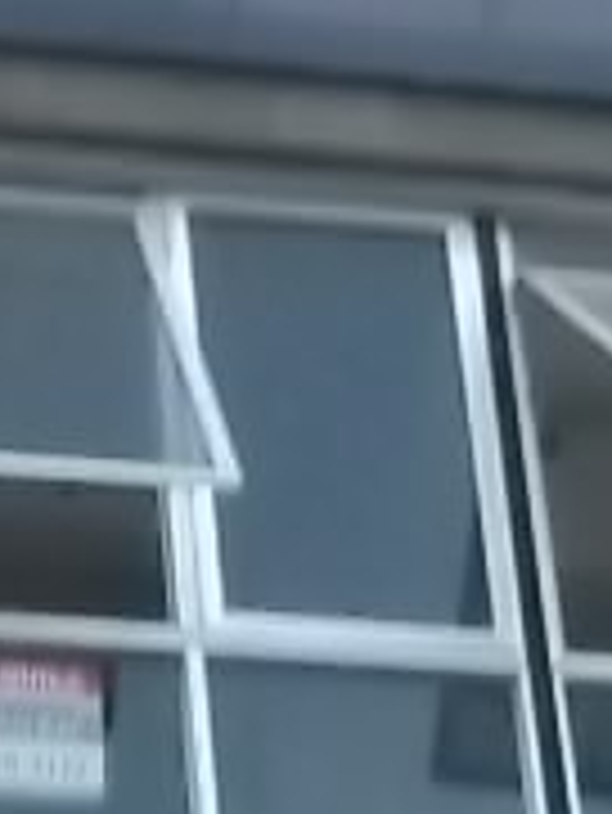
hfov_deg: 5.8
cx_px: -238
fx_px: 5980
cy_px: -189
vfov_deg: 7.7
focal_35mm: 254
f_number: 3.1
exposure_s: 1/30
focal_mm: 6.5
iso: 400
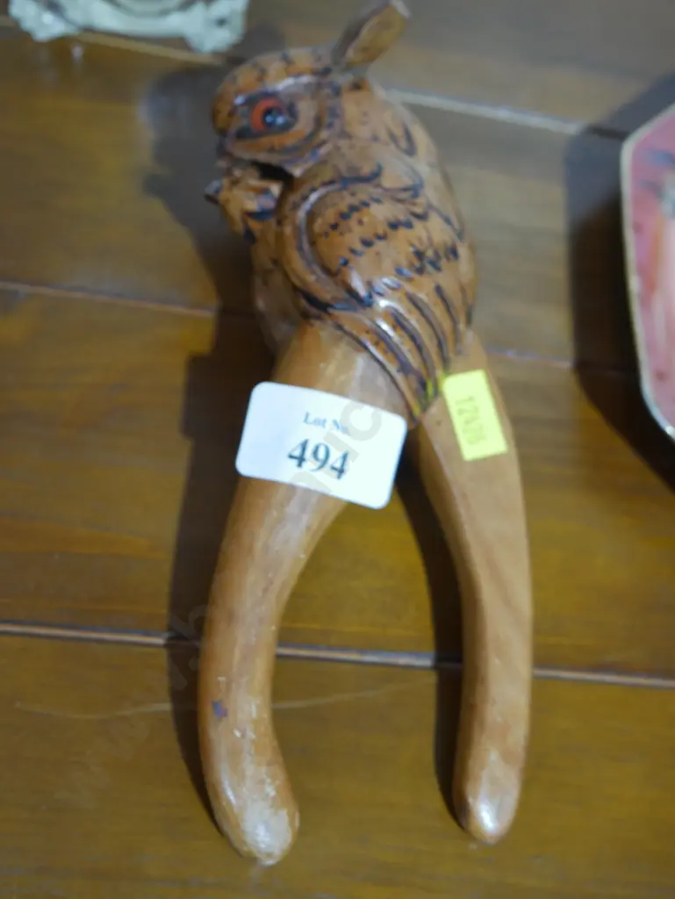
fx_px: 1091
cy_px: 450
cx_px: 338
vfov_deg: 44.8
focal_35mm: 42
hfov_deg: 34.4
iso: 800
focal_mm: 21
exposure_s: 1/60
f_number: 4.6
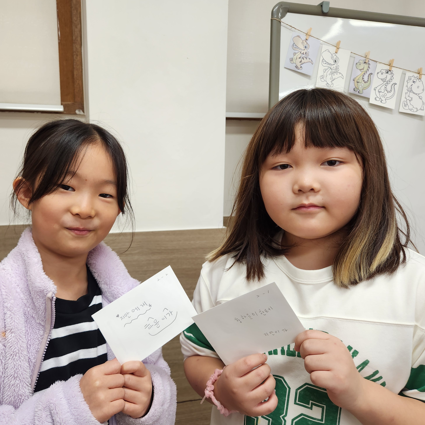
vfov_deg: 57.3
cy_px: 216
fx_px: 389
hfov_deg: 57.0
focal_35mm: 28
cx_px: 180
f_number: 1.8
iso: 100
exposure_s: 1/120
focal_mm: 5.4
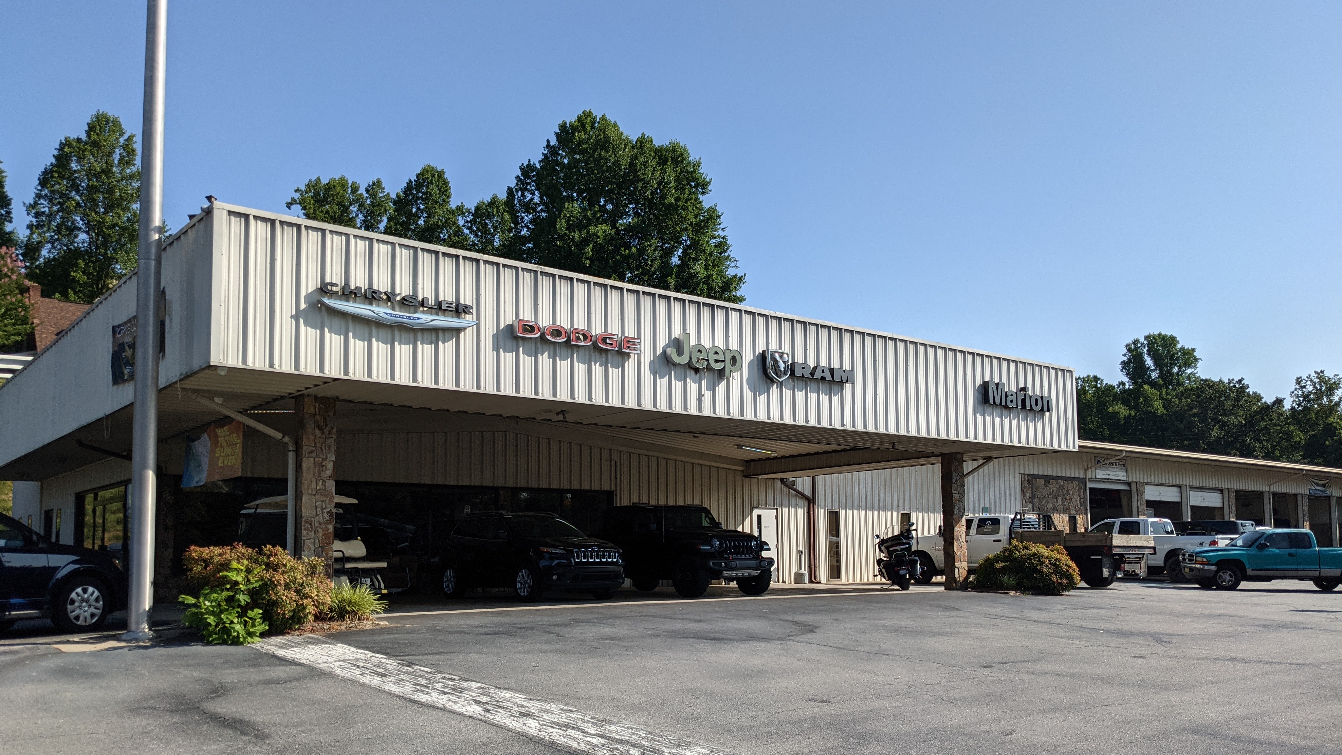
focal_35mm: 30
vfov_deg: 38.7
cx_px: 662
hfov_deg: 64.3
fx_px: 1068
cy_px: 469
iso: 65
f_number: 1.73
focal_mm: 4.38
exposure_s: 1/3906
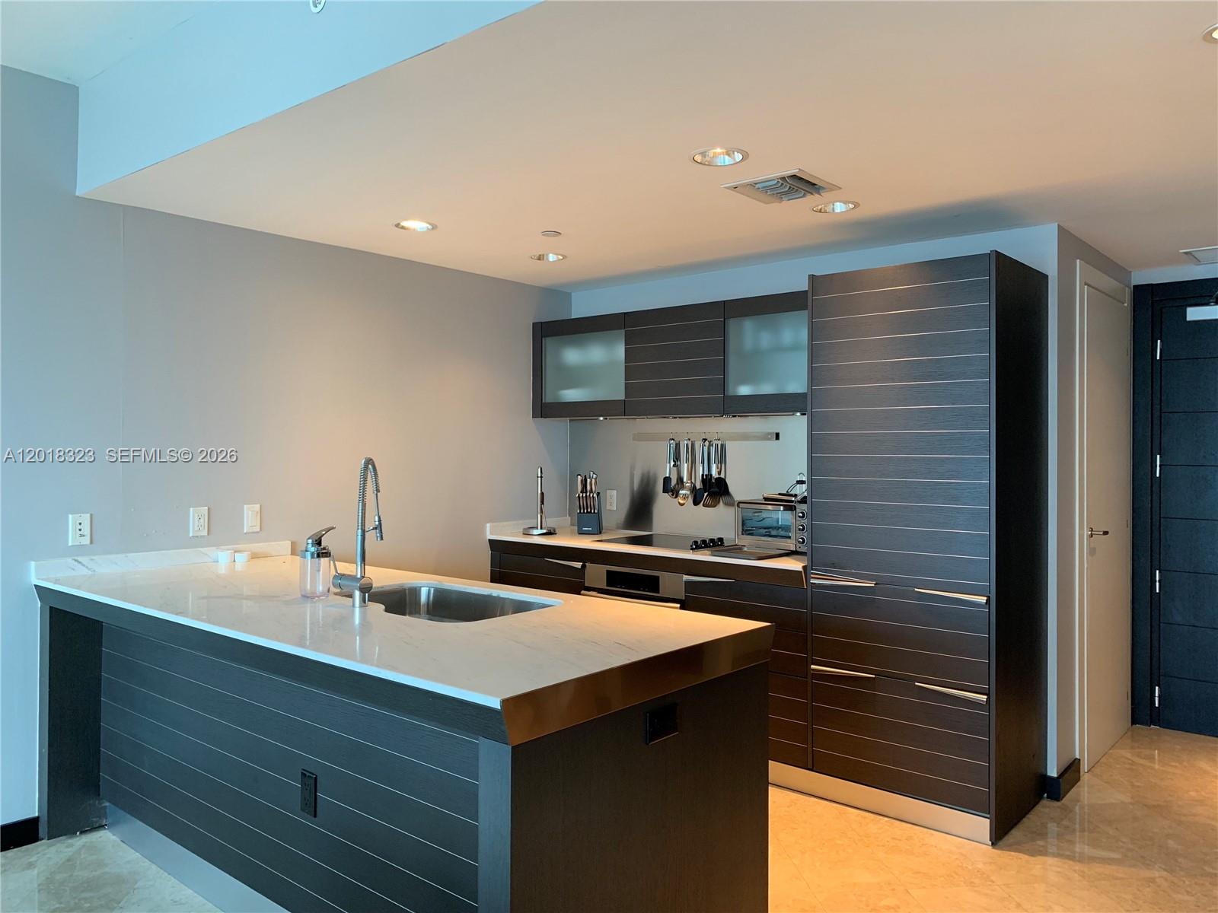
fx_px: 915
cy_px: 456
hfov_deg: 67.3
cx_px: 609
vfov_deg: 53.1
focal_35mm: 26
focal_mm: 4.25
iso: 100
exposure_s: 1/60
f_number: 1.8
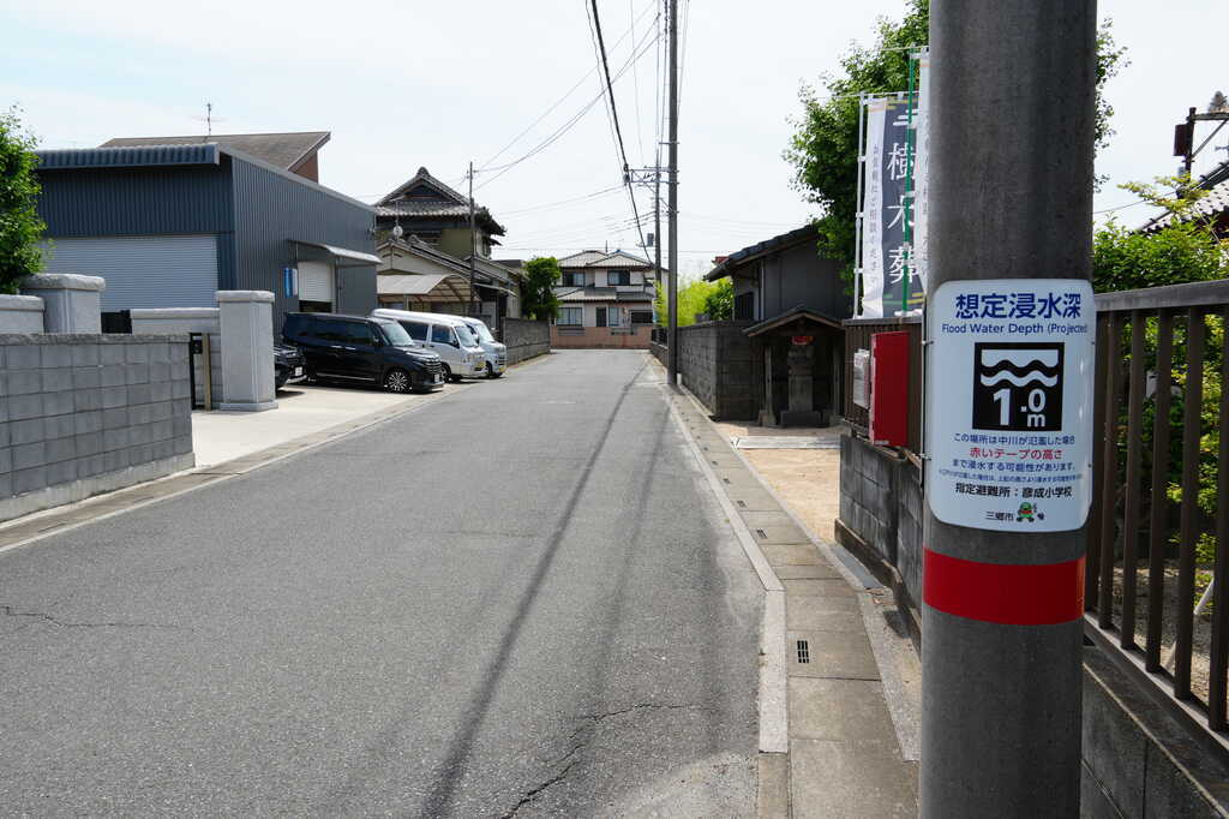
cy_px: 410
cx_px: 614
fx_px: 921
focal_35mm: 27
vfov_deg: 47.9
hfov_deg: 67.4
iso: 100
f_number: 10
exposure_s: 1/160
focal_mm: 18
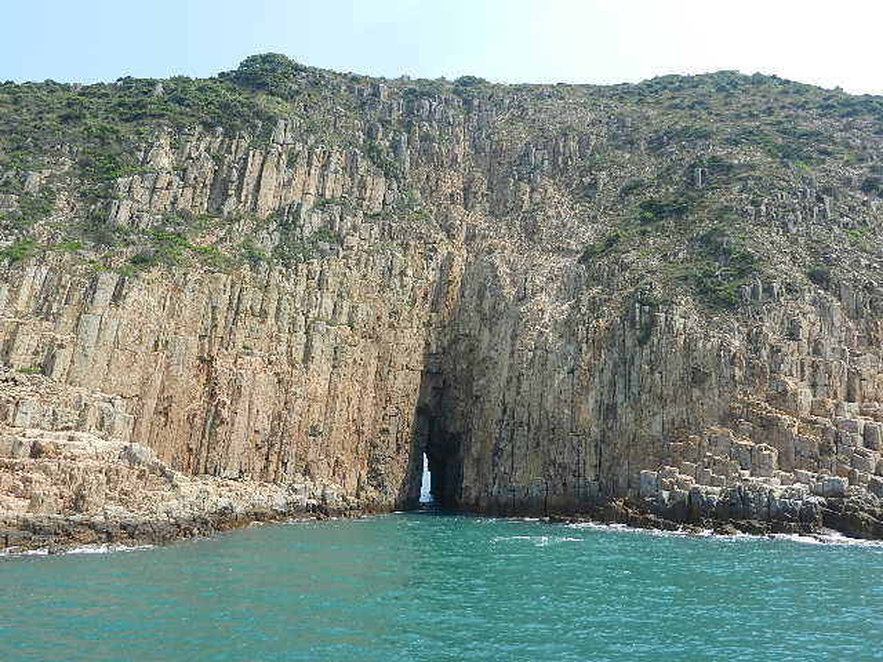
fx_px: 842
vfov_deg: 42.9
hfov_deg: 55.4
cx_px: 442
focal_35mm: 33
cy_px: 331
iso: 160
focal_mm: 5.9
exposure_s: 1/1000
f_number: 3.8
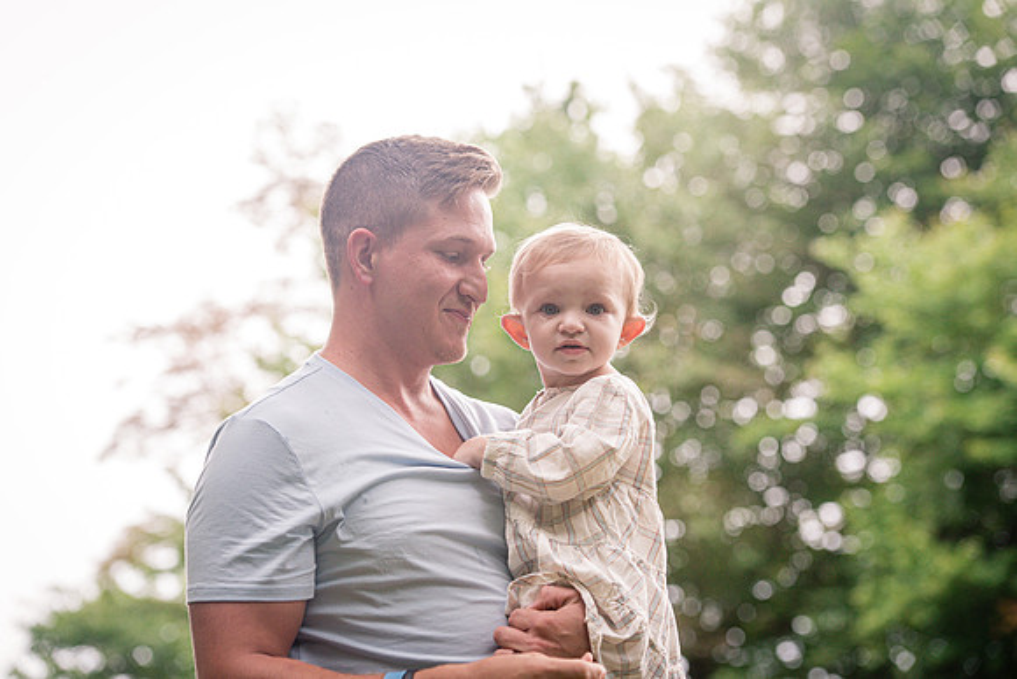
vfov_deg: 13.0
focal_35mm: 105
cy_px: 340
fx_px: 2967
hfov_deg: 19.5
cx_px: 508
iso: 1000
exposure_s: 1/250
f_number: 4.5
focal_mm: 105
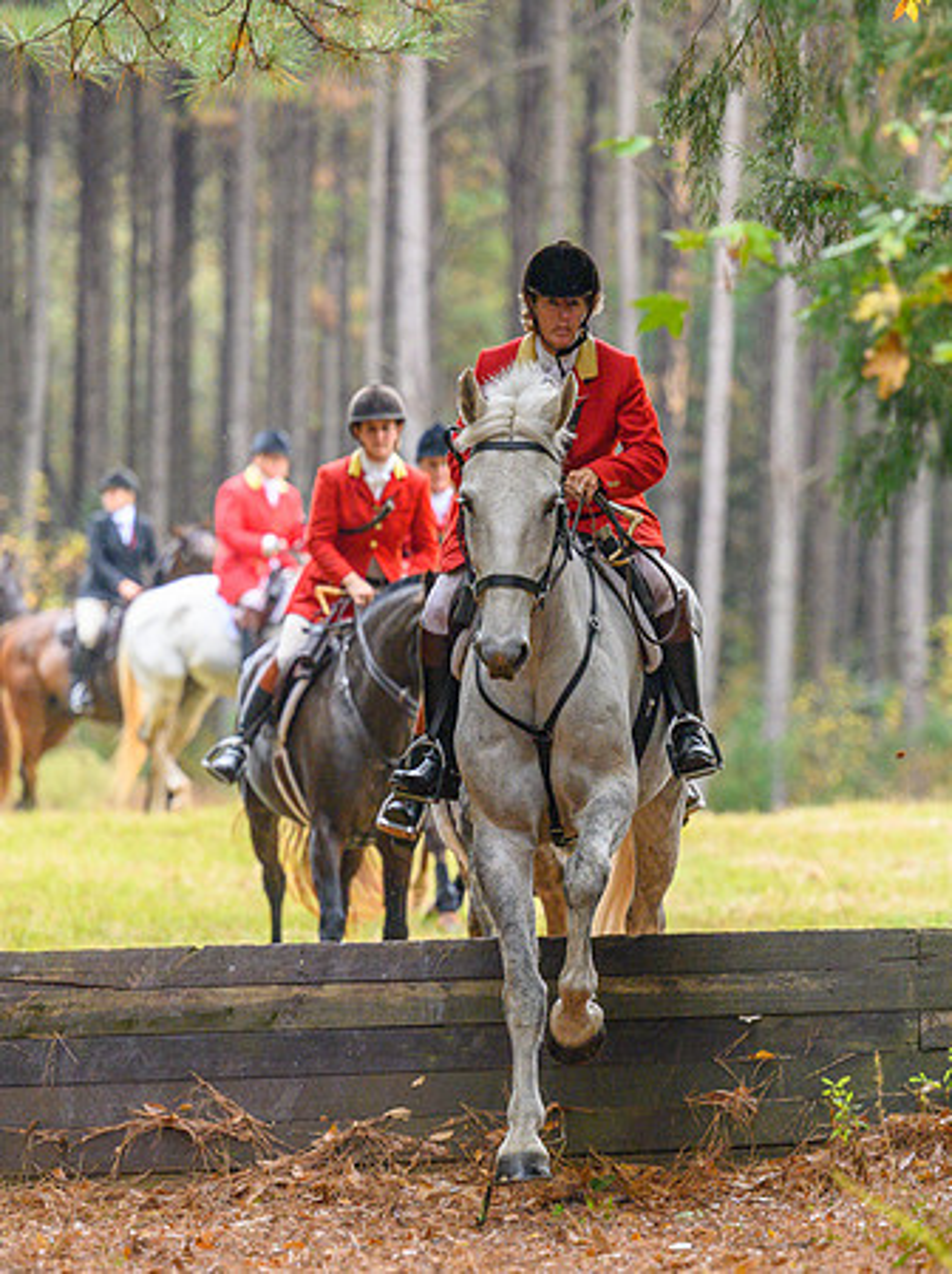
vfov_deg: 7.5
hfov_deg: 5.6
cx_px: 561
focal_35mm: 264
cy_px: 637
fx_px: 9721
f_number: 3.2
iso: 2500
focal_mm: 165
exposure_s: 1/500
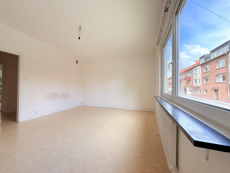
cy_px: 86
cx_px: 115
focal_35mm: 14
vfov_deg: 85.7
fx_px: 93
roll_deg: -0.3
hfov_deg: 102.1
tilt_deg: +1.5
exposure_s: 1/115
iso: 64
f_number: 2.2
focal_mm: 2.22
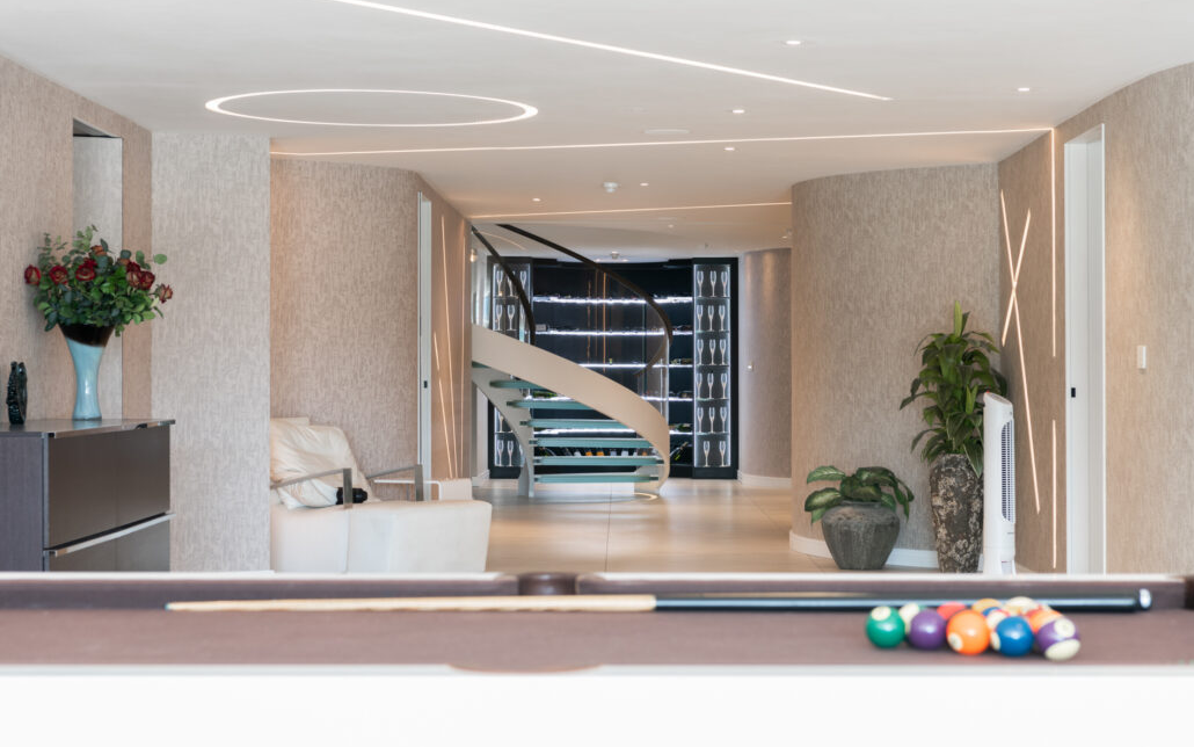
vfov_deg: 18.1
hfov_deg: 28.6
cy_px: 368
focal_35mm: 72
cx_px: 594
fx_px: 2343
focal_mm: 70
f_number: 8
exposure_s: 1/5
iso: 200
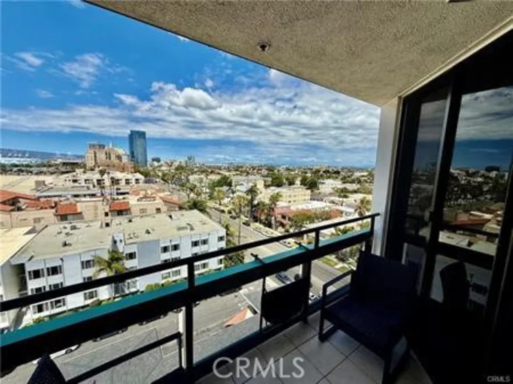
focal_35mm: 14
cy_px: 192
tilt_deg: -7.5
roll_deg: -1.4
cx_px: 256
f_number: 2.2
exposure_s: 1/4149
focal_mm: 2.22
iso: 50
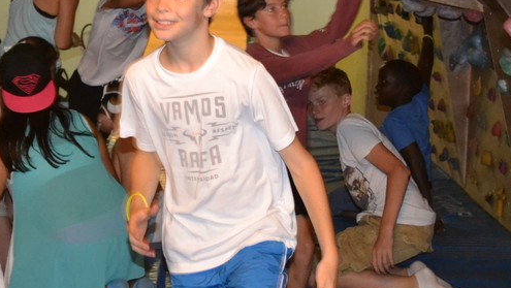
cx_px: 130
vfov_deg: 11.6
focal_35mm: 104
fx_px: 1410
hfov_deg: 20.4
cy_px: 85
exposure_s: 1/60
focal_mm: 32
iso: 3200
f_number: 4.8
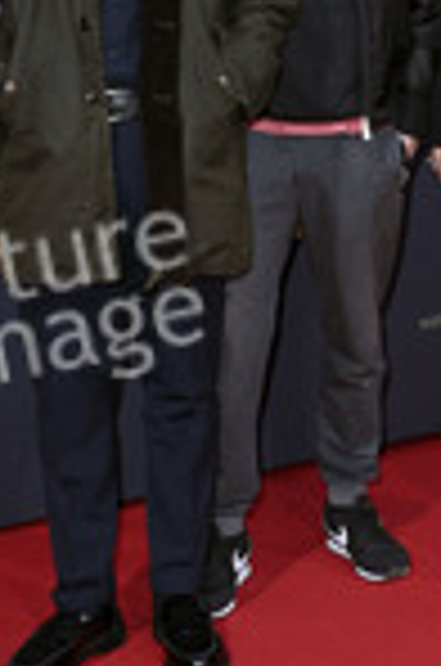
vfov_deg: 21.8
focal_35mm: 92
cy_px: 94
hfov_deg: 14.5
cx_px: 464
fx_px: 1698
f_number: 5.6
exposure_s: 1/250
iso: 640
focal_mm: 34
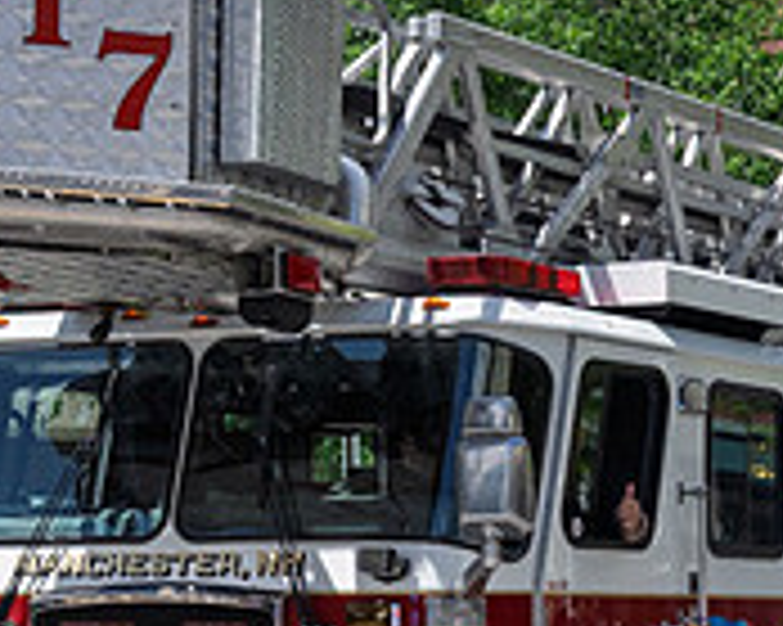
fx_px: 3104
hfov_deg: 13.8
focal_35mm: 134
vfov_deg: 11.4
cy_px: 640
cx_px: 1054
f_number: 5
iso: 500
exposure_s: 1/4000
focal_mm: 28.5
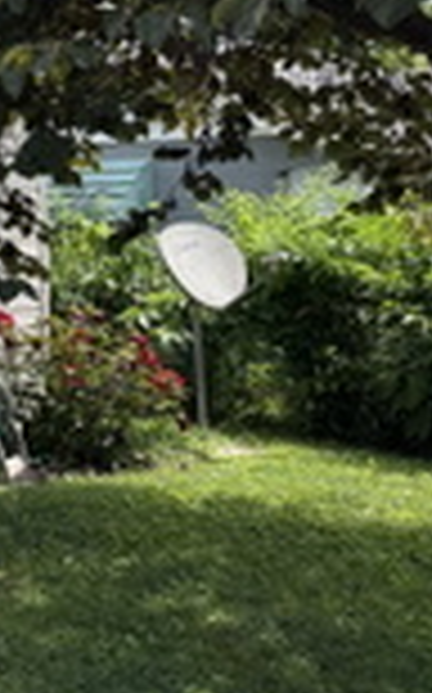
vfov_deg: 30.1
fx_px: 1246
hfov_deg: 15.3
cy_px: 104
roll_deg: -0.8
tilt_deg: +5.2
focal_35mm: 66
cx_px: -464
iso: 100
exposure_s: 1/2525
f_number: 1.78
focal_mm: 6.76
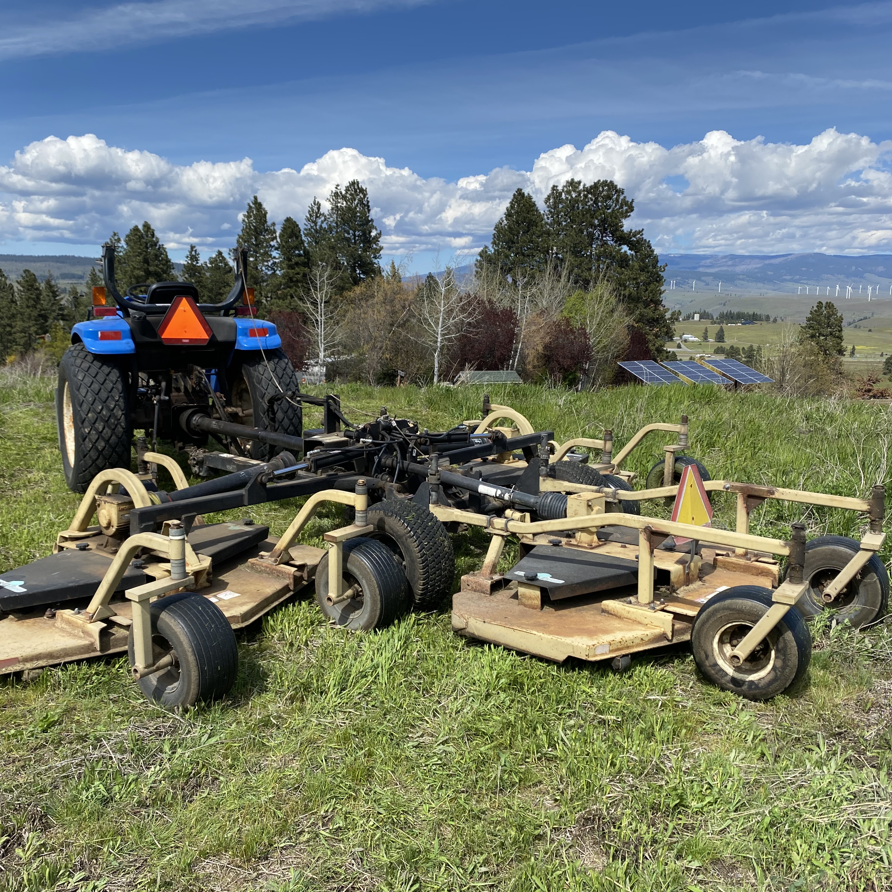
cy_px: 446
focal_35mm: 31
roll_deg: -0.3
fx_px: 904
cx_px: 414
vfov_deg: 52.5
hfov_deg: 52.5
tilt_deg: -7.7
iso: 32
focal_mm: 4.25
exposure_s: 1/2571
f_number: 1.8
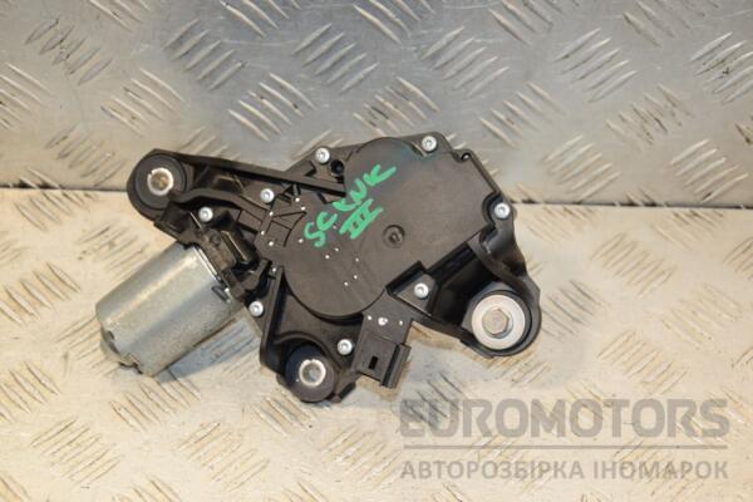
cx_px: 376
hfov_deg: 26.0
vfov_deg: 17.5
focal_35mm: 78
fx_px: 1631
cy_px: 251
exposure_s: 1/200
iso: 800
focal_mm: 52
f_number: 6.3
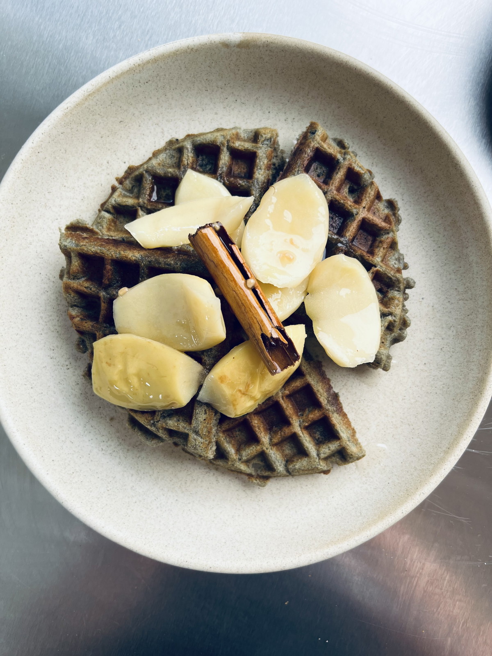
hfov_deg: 53.1
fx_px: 493
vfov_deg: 67.3
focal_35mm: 26
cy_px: 328
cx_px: 246
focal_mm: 5.7
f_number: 1.5
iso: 40
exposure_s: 1/157
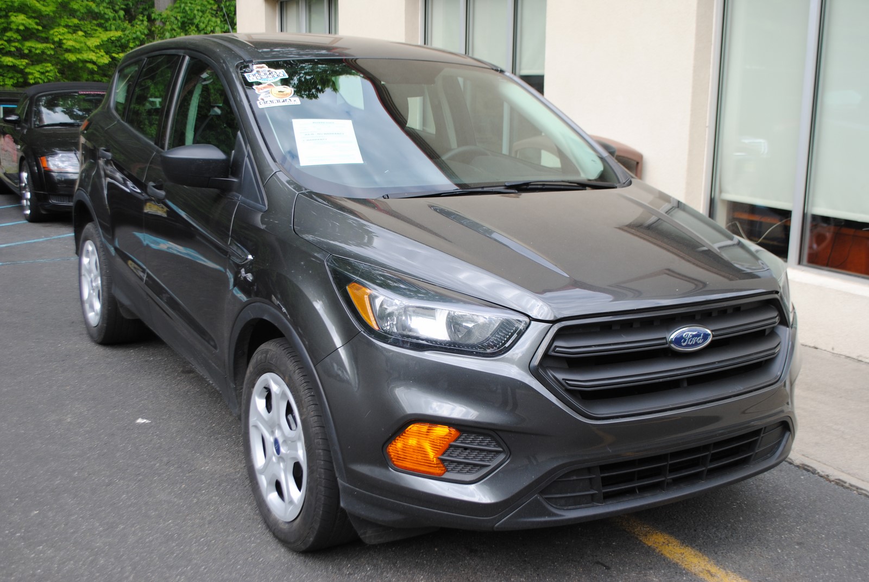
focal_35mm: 39
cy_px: 291
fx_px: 943
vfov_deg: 34.3
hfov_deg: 49.5
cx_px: 434
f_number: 5.6
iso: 140
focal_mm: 26
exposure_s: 1/125
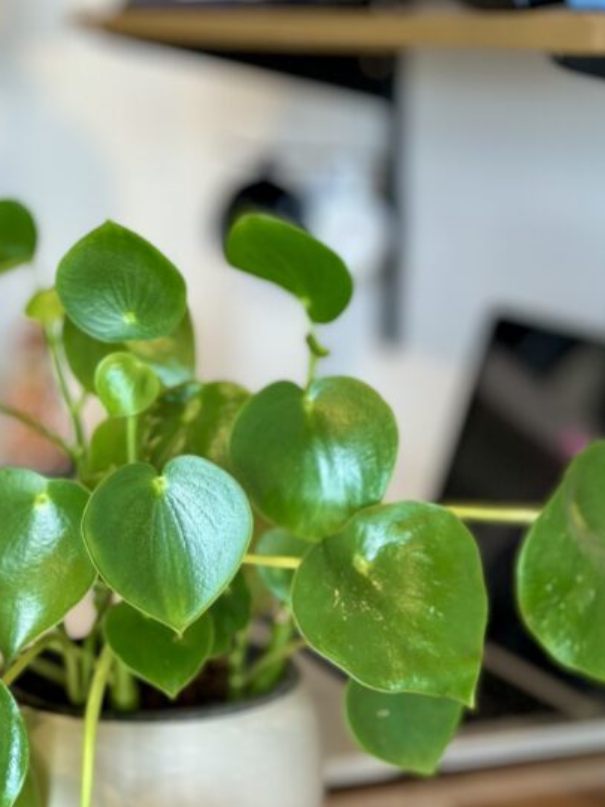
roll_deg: -1.4
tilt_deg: -13.2
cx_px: 220
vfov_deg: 21.5
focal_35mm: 91
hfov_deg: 16.2
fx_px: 2121
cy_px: 502
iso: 125
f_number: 1.78
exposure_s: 1/120
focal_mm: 6.86
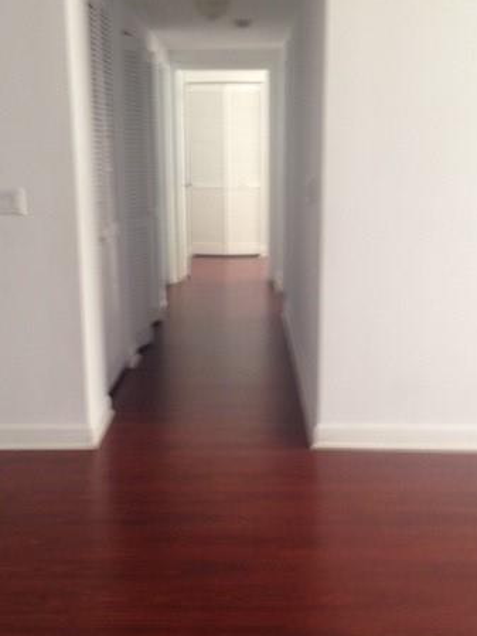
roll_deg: +0.1
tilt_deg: -10.0
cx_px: 238
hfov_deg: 30.9
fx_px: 863
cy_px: 333
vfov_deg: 40.4
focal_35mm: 47
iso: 100
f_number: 2.4
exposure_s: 1/20
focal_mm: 4.12
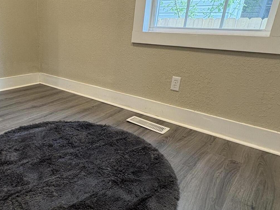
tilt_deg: -21.4
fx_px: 226
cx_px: 82
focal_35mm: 28
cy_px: 110
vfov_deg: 49.7
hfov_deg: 61.0
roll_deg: -1.4
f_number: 2.2
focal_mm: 2.22
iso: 250
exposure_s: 1/60
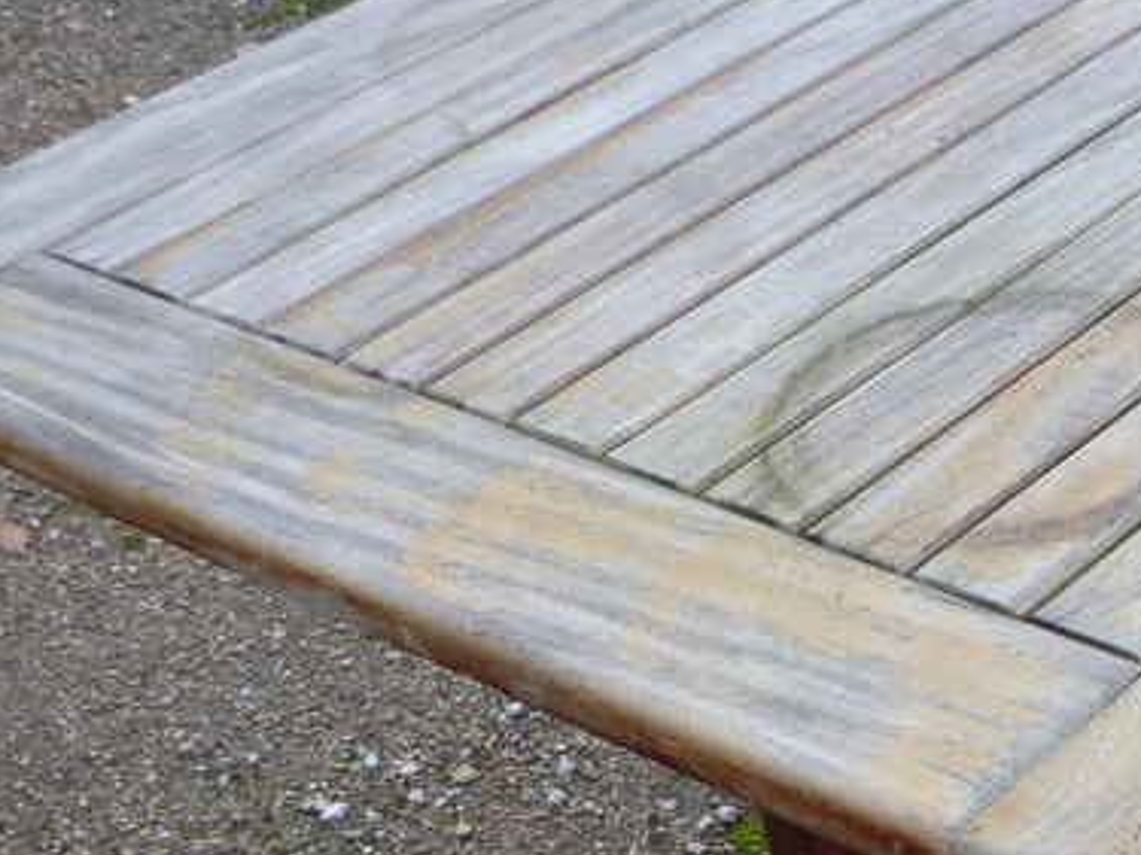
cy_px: 779
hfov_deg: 23.6
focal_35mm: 80
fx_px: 2636
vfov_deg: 18.1
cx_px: 1077
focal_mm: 5.2
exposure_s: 1/50
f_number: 3.3
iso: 100
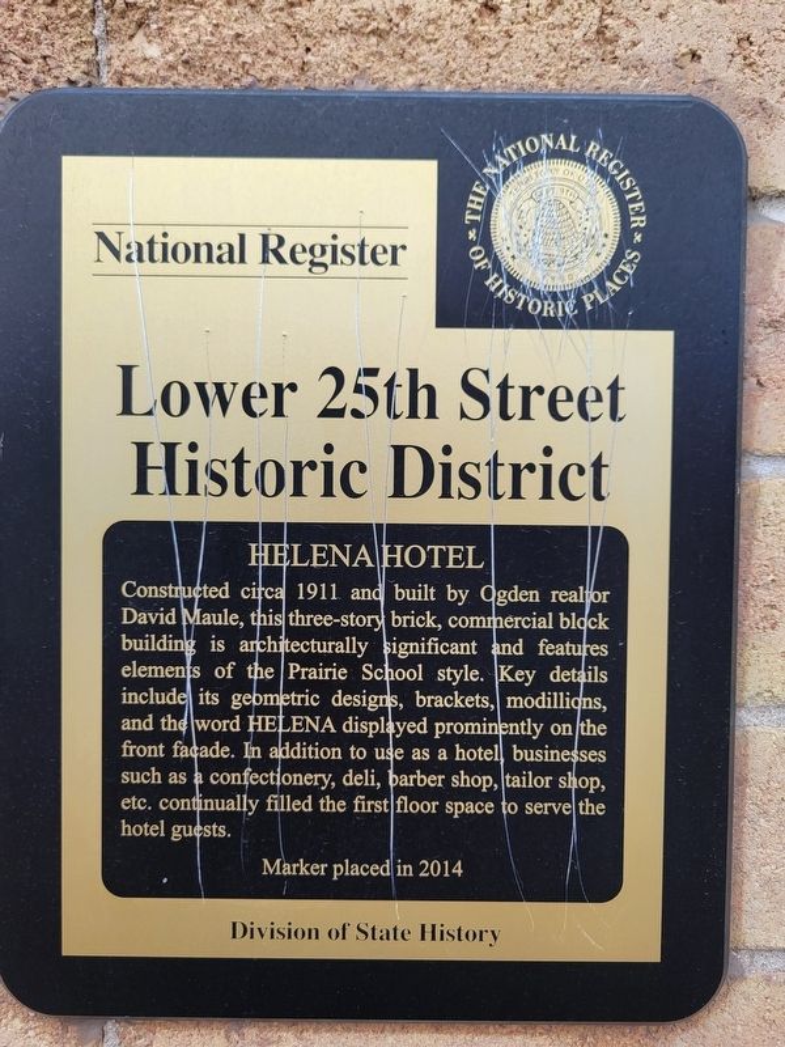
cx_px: 392
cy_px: 524
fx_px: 786
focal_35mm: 26
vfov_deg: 67.3
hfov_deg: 53.1
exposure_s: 1/629
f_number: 1.8
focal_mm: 5.4
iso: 40
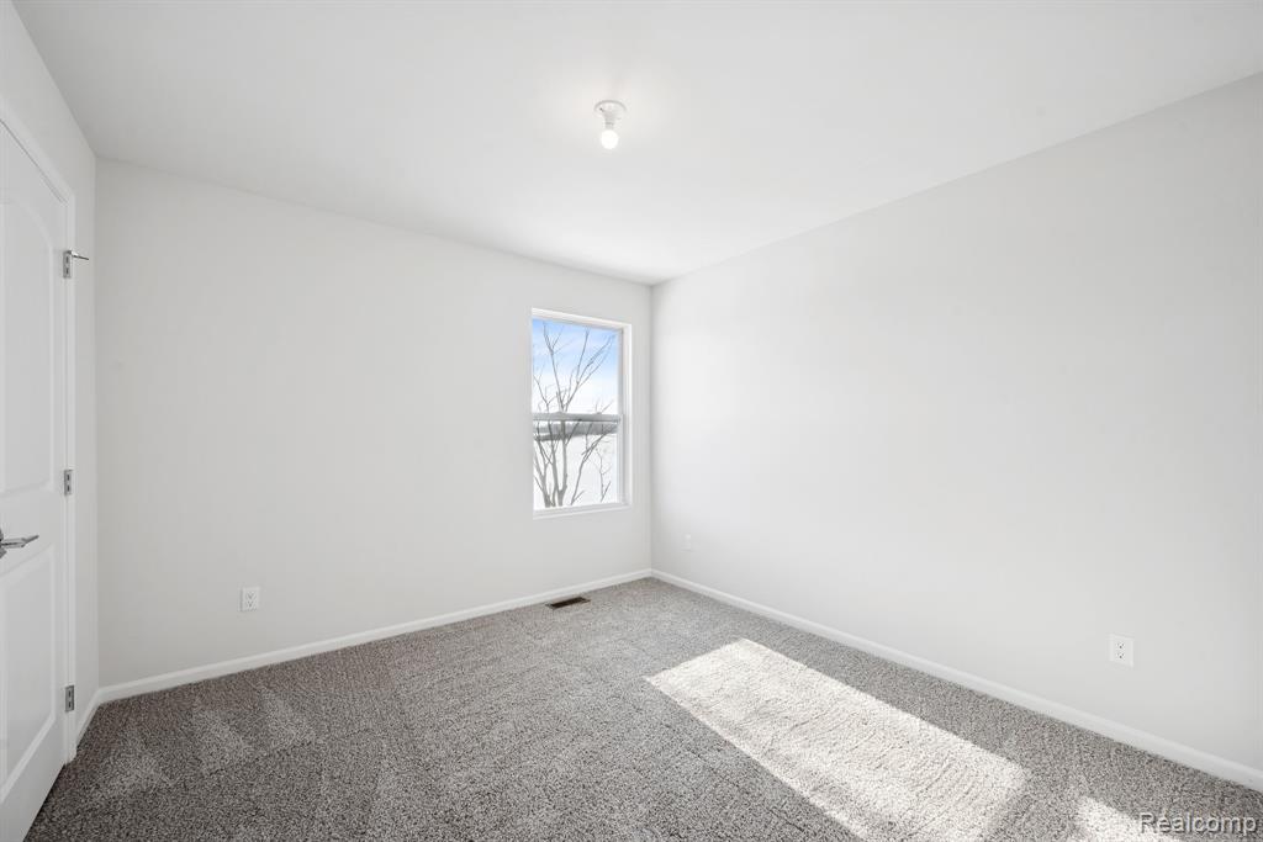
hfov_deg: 104.2
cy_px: 421
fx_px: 491
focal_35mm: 14
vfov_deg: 81.2
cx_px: 632
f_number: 9
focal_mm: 14
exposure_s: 1/10
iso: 100
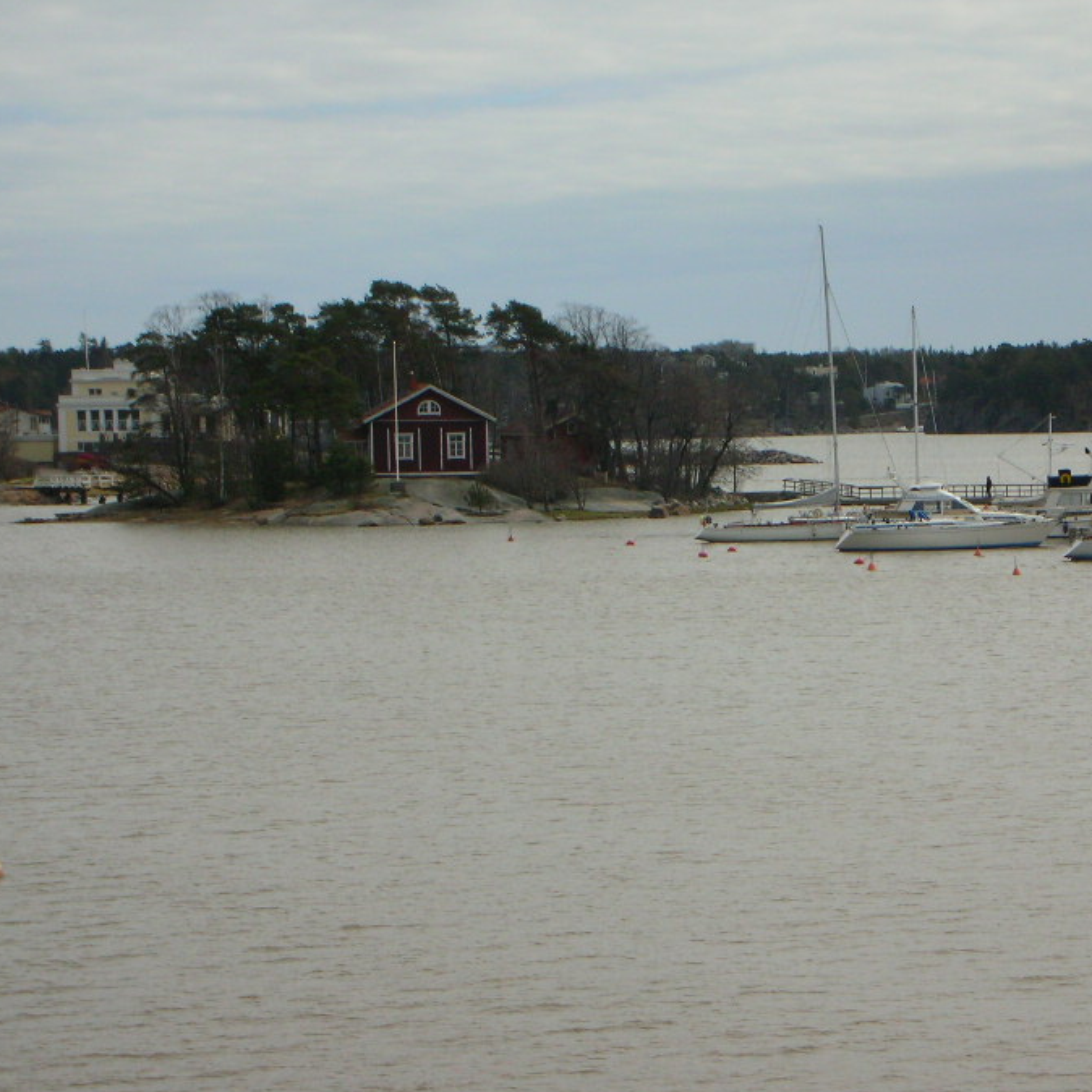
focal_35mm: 141
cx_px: 611
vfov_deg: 12.4
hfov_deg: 12.4
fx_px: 5032
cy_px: 504
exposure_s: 1/77.8
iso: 50
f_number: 15.1
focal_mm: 17.4
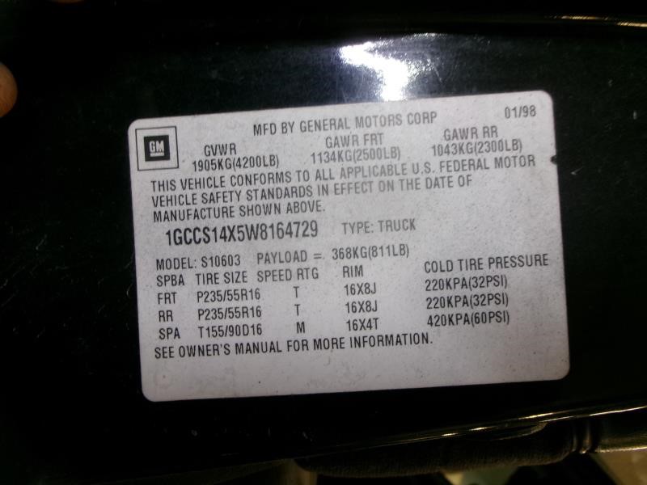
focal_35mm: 28
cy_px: 242
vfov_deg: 49.7
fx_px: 523
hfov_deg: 63.4
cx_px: 324
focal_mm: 5.1
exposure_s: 1/34
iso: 258
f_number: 3.9
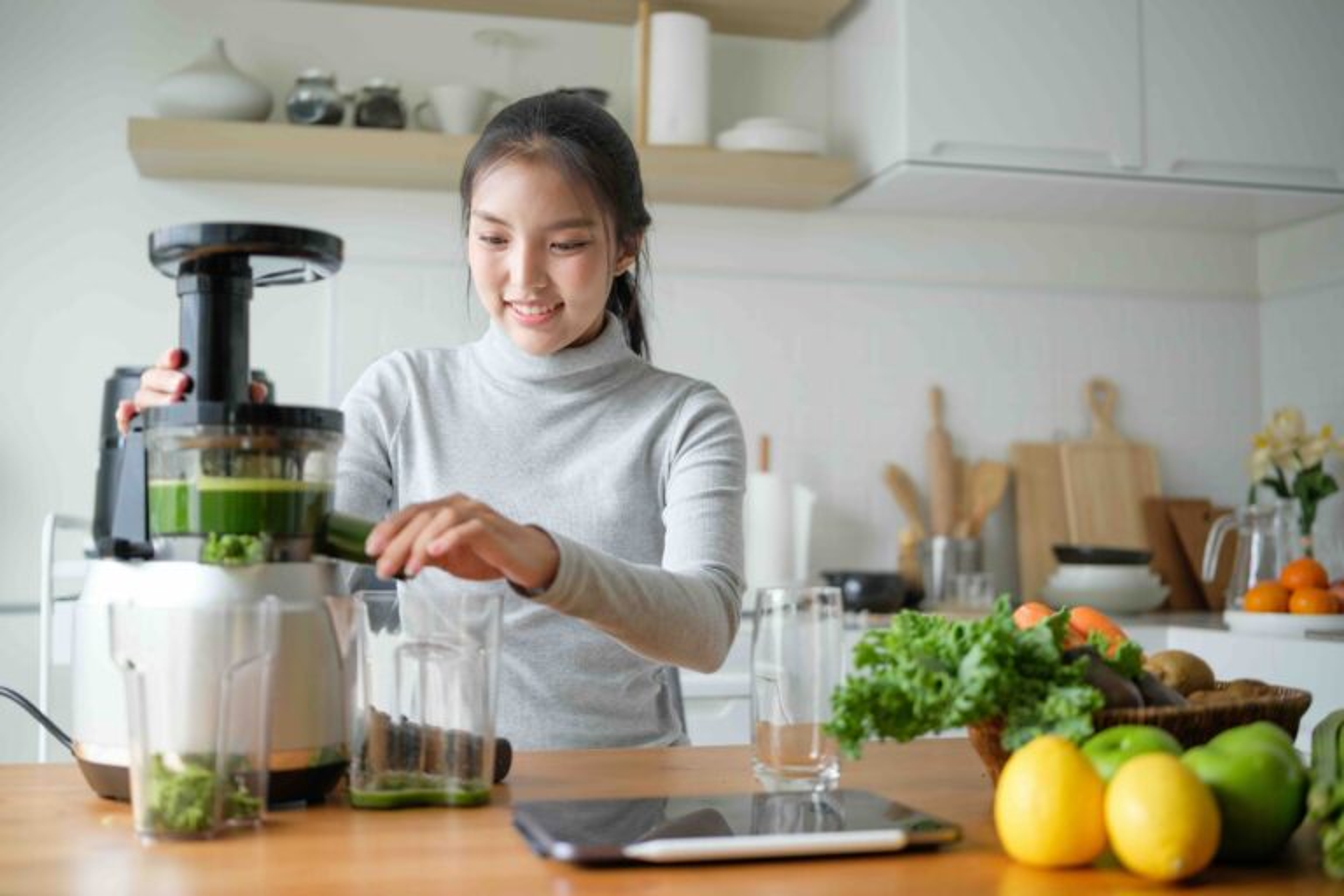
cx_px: 672
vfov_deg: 32.6
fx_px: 1531
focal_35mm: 41
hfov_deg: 47.4
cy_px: 448
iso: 200
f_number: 1.2
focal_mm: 27
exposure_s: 1/640
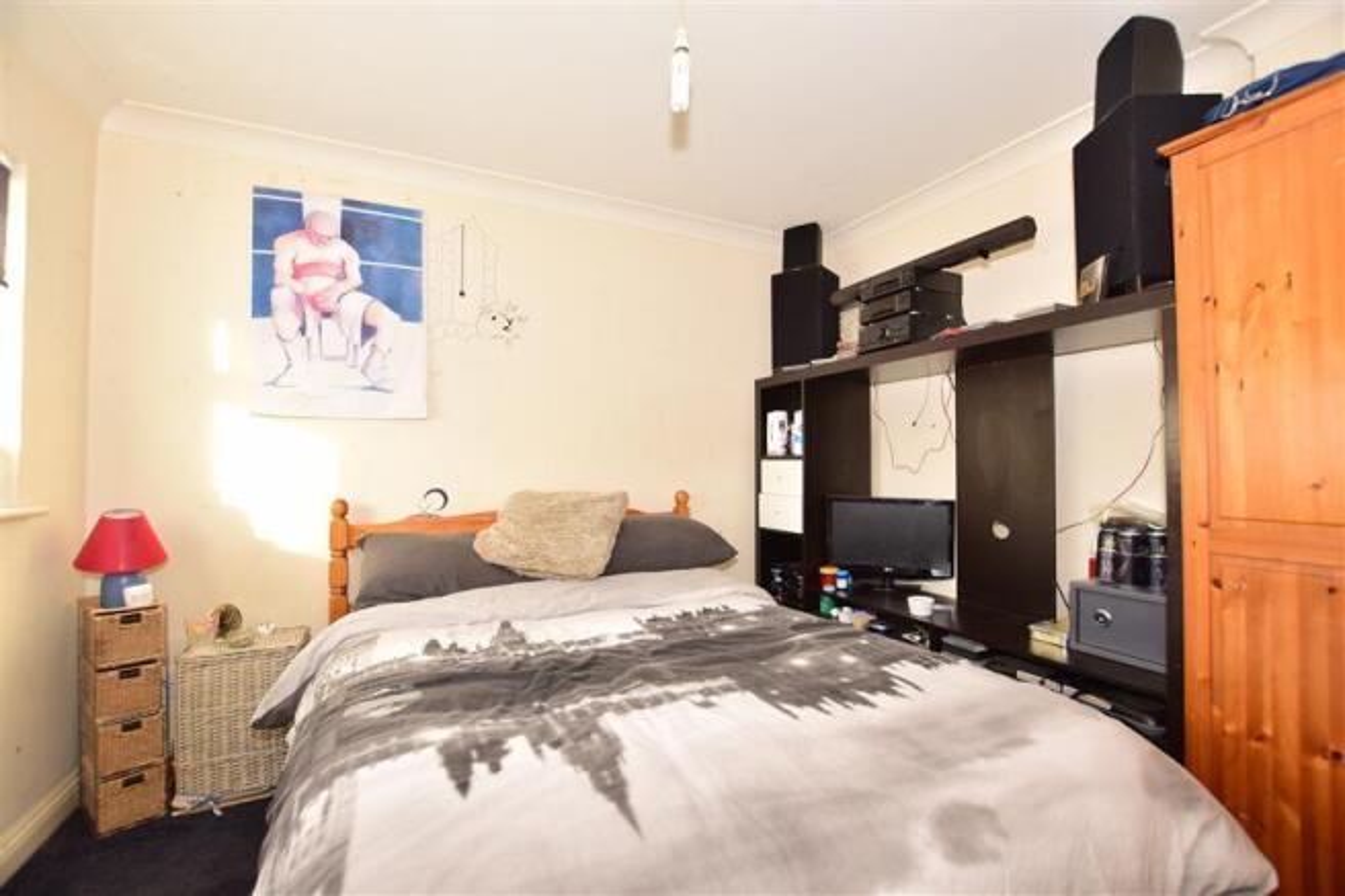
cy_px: 448
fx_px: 560
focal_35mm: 15
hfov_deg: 100.4
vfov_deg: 77.3
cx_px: 672
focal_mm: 10
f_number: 5
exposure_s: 1/80
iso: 200
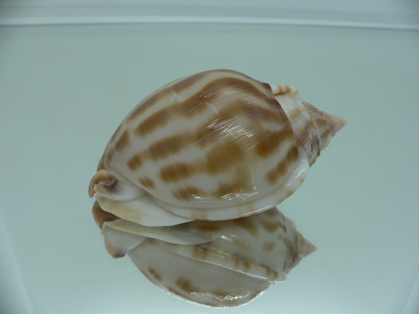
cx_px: 210
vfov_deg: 40.7
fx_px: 424
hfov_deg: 52.6
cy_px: 157
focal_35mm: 35
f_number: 2.8
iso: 80
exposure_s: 1/60
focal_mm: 4.6
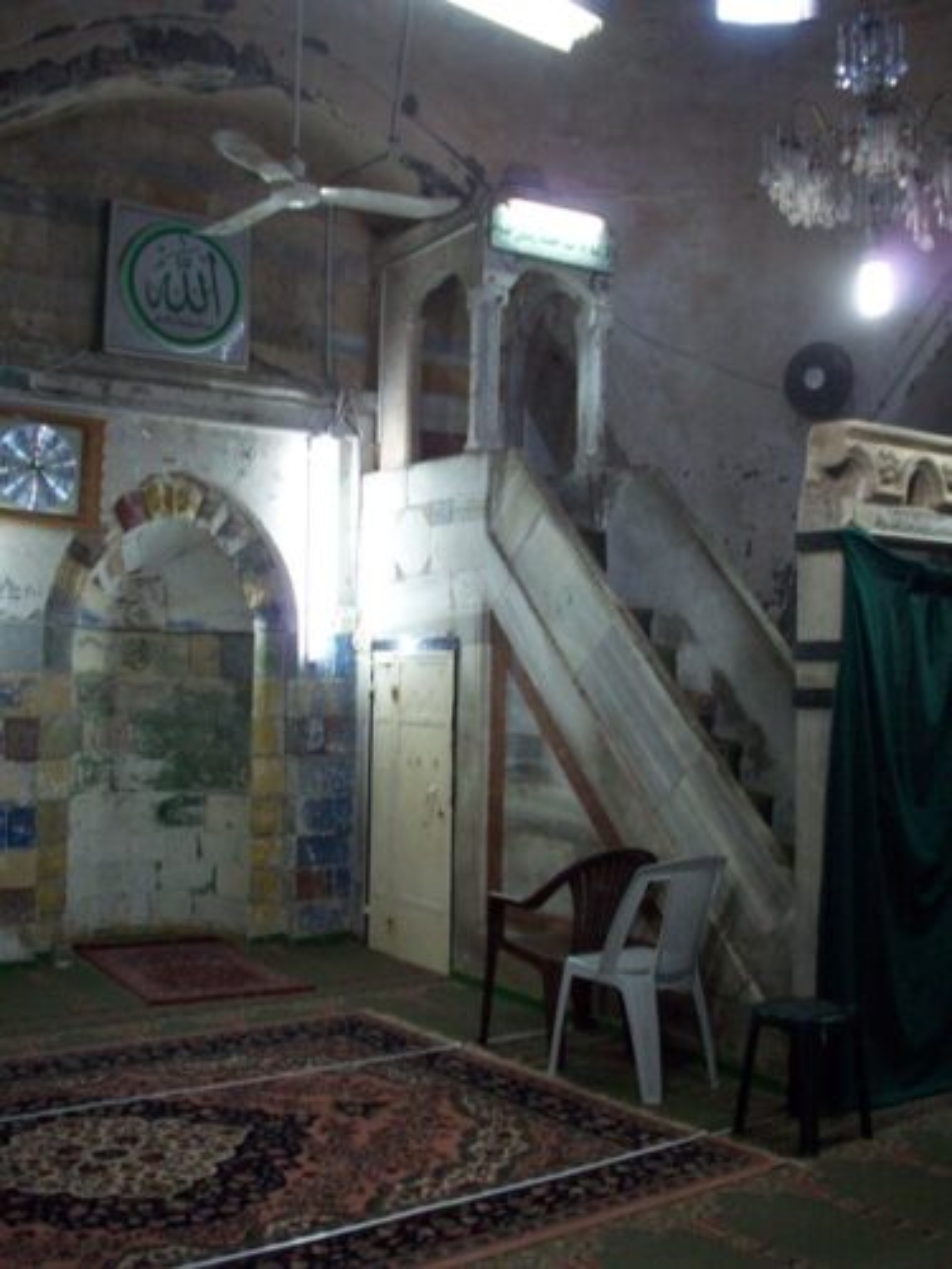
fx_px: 1357
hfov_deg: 38.7
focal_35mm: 37
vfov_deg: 50.1
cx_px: 476
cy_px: 634
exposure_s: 1/8
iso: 200
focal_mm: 6.2
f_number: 2.8
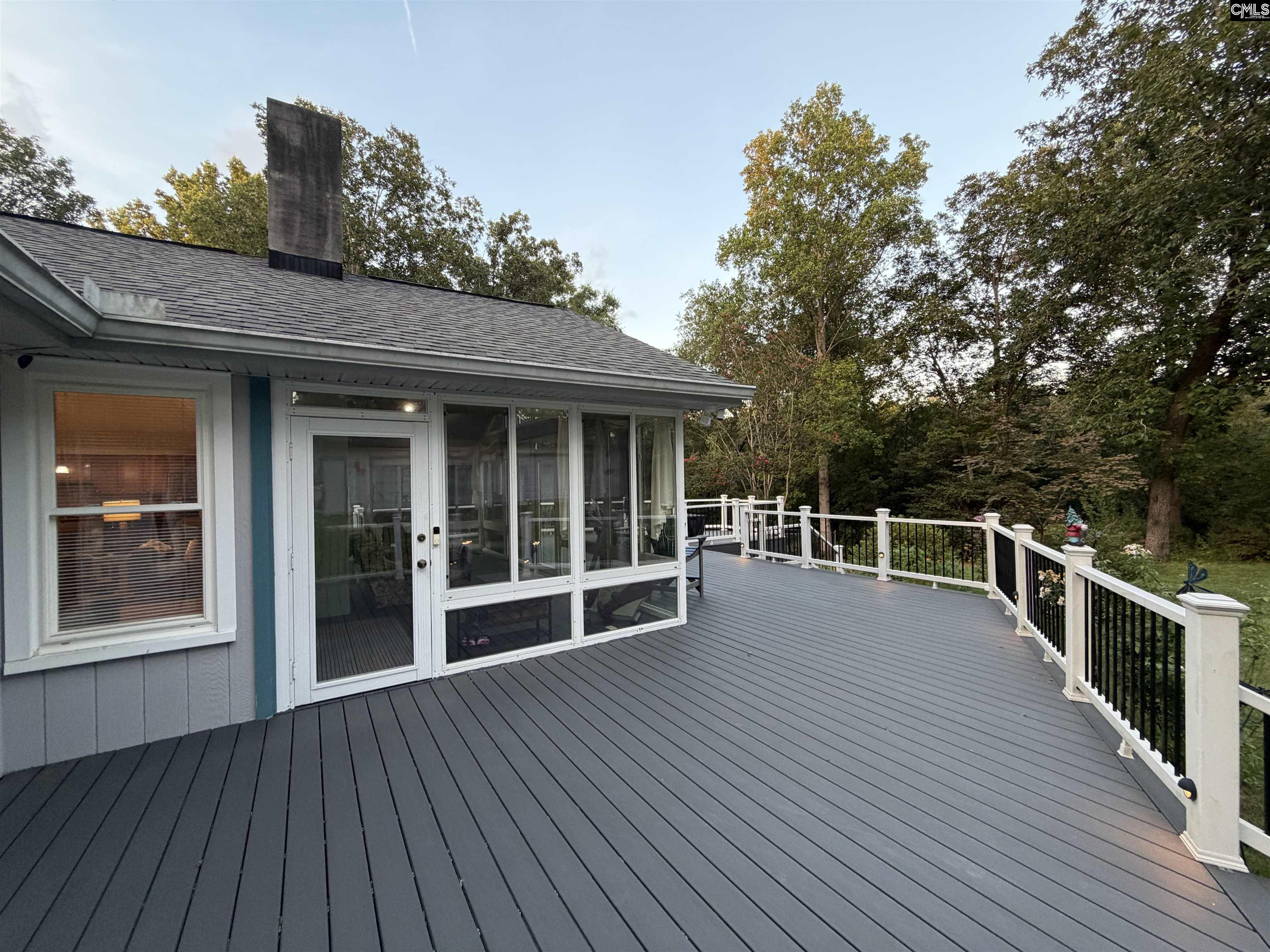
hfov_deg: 102.1
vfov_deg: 85.7
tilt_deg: +0.3
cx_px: 635
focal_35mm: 14
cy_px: 476
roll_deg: +1.7
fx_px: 514
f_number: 2.2
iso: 200
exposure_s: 1/121
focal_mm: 2.22
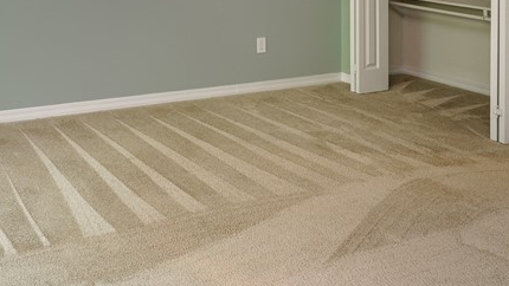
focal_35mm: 37
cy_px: -77
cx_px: 99
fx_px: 499
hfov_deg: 50.6
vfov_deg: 27.3
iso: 200
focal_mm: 14
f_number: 9
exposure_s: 1/4
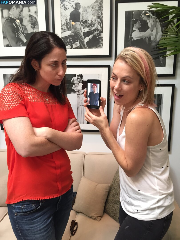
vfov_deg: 61.7
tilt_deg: -12.0
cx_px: 90
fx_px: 201
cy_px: 120
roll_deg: +0.8
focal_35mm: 29
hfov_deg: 48.2
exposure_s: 1/30
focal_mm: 4.15
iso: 80
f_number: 2.2
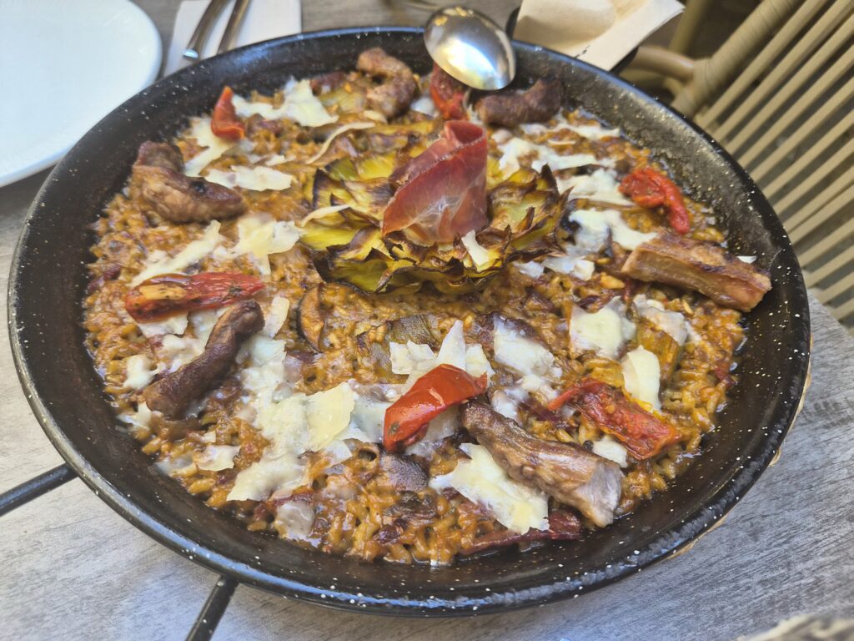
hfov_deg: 73.9
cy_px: 320
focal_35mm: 23
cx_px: 427
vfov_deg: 58.9
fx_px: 567
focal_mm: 5.4
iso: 50
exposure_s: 1/100
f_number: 1.8
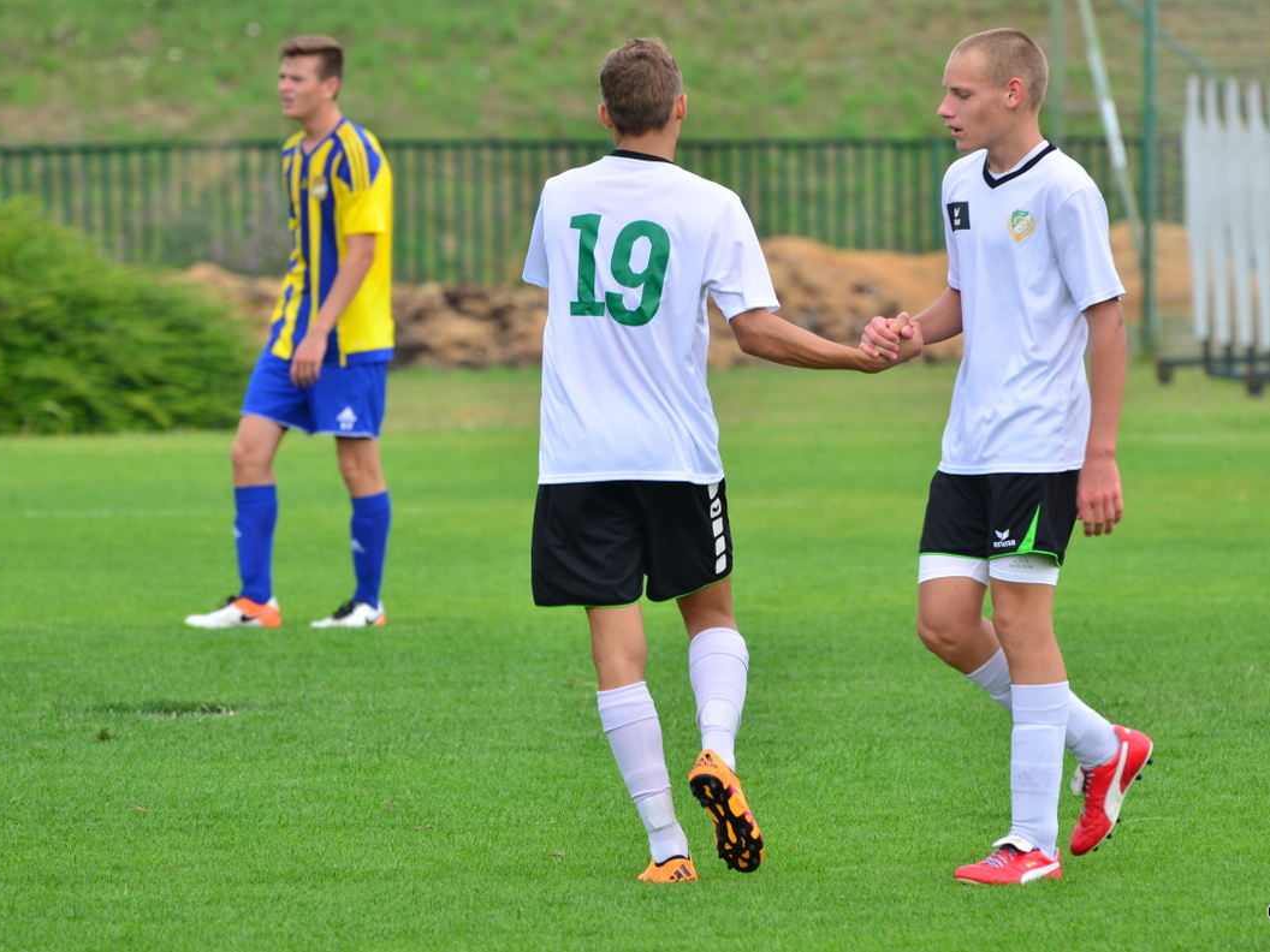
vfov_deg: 4.1
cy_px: 477
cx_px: 653
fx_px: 13208
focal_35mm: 360
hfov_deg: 5.5
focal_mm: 220
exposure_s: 1/500
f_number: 5.6
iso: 250
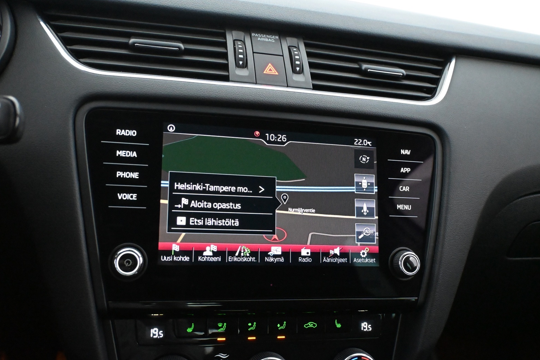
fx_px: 510
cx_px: 263
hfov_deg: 55.8
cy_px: 181
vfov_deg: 38.9
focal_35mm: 34
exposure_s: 1/60
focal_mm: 22
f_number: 4
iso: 9000
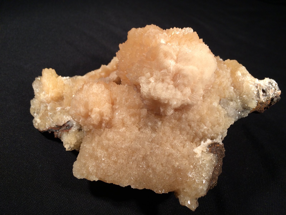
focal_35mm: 29
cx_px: 143
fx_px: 240
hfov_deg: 61.7
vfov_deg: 48.2
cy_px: 108
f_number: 2.2
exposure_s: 1/120
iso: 40
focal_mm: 4.15
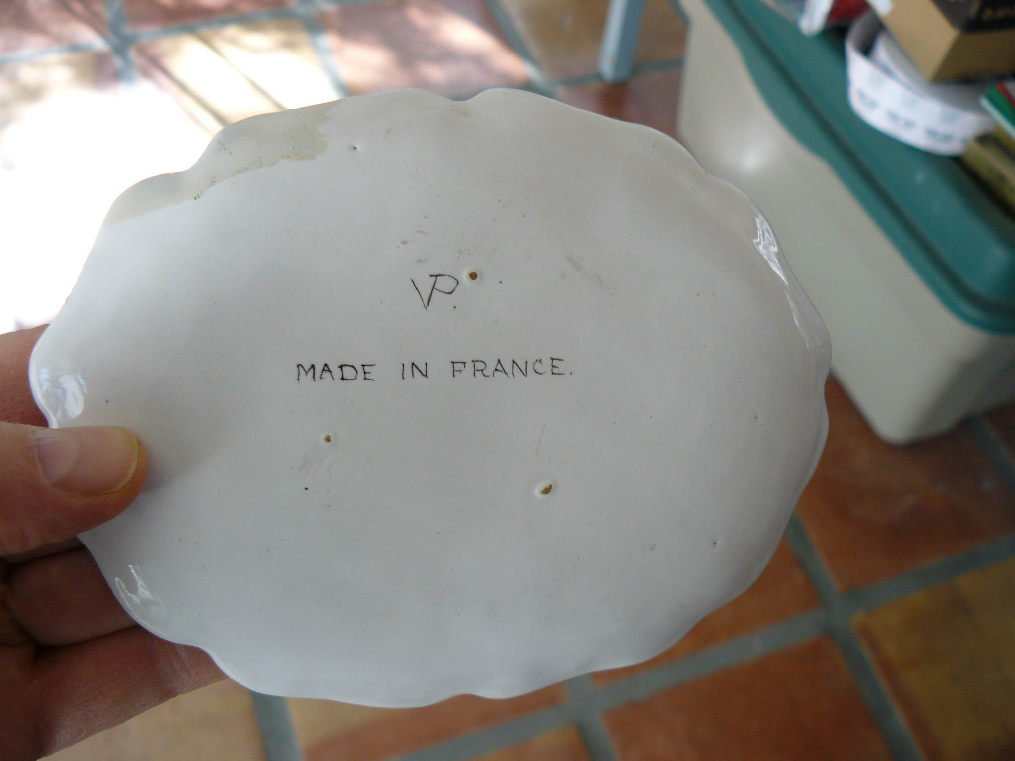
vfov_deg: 39.7
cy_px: 380
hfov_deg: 51.4
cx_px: 508
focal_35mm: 36
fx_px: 1056
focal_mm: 6
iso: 100
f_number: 2.8
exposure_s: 1/40
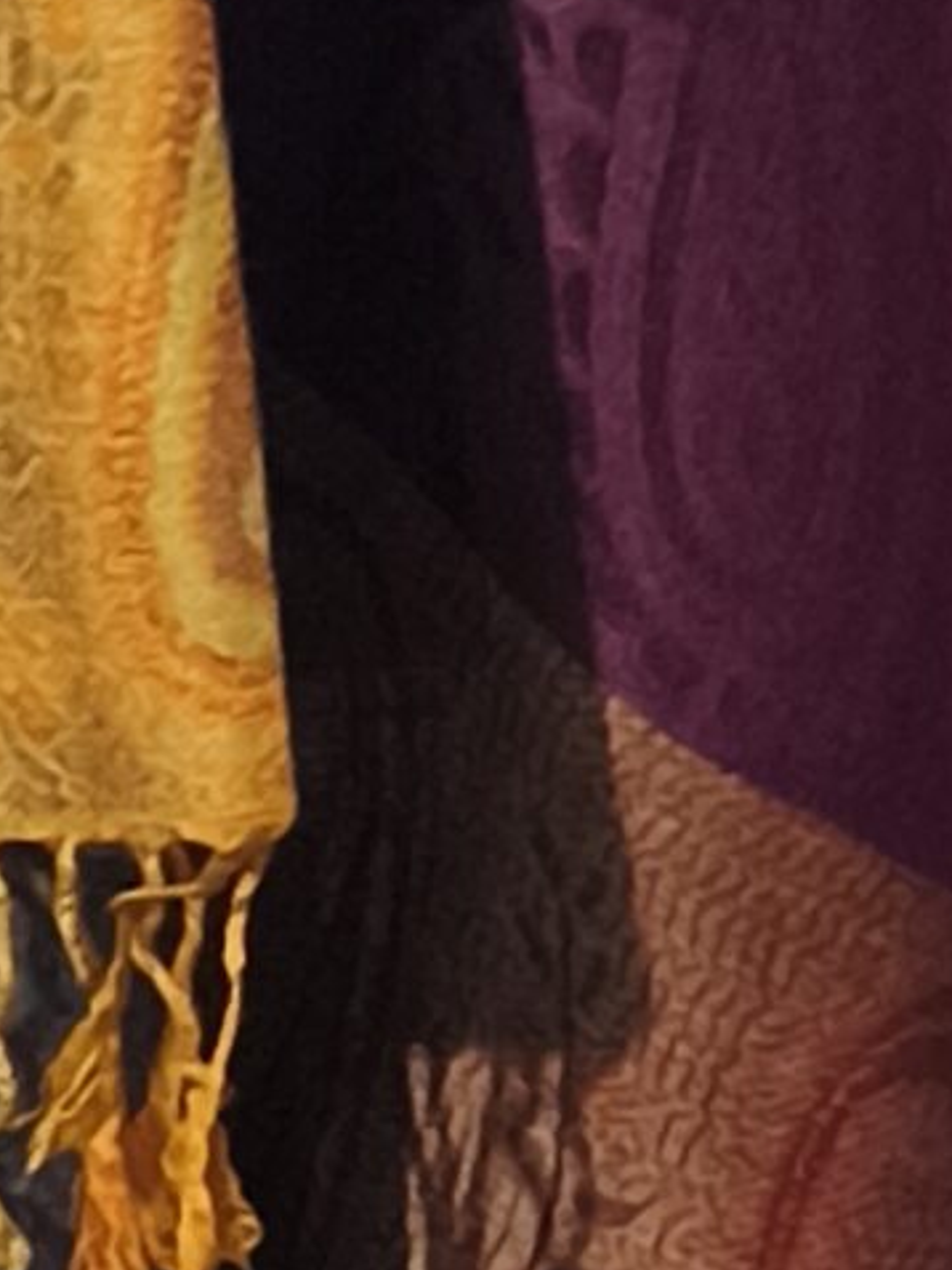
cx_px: -98
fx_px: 9053
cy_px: -2000
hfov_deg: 6.0
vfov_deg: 7.4
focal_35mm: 247
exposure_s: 1/50
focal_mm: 6.18
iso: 640
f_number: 1.65
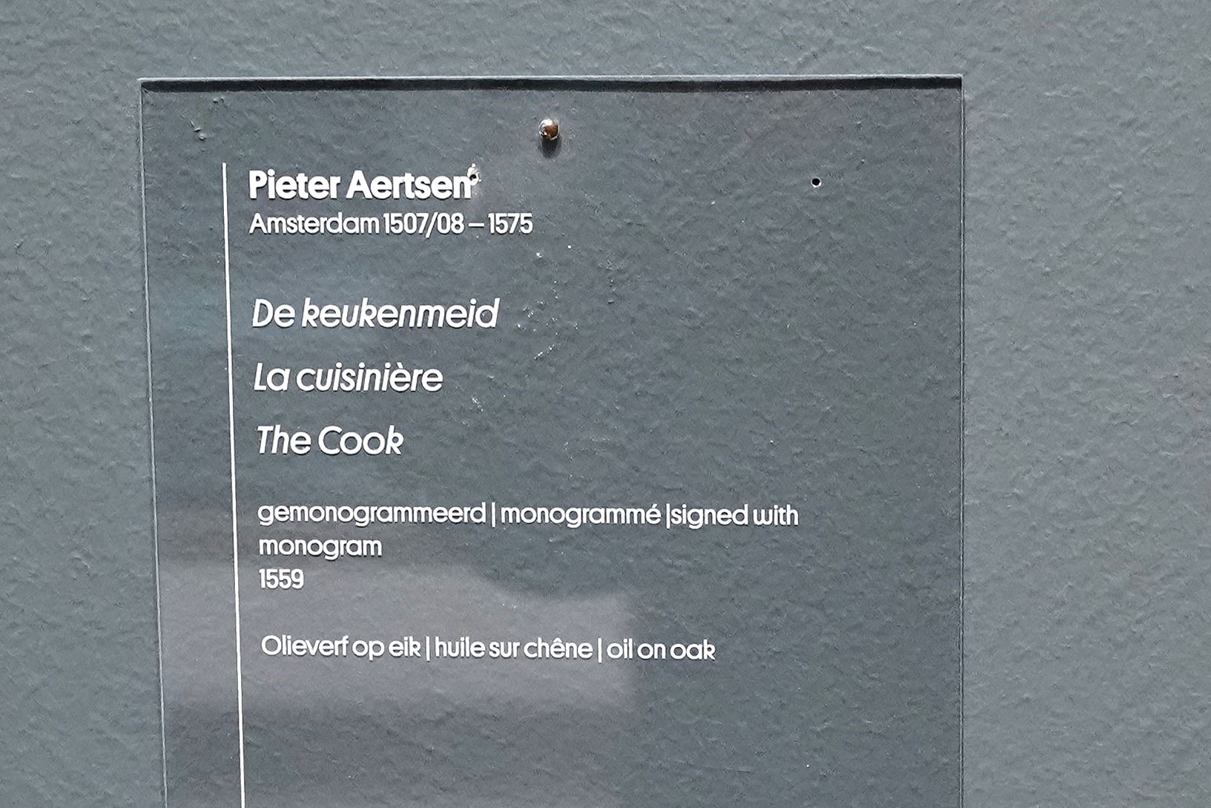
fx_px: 807
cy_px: 404
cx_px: 606
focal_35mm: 24
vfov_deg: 53.1
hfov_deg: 73.7
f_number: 4.5
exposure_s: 1/80
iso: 3200
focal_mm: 24
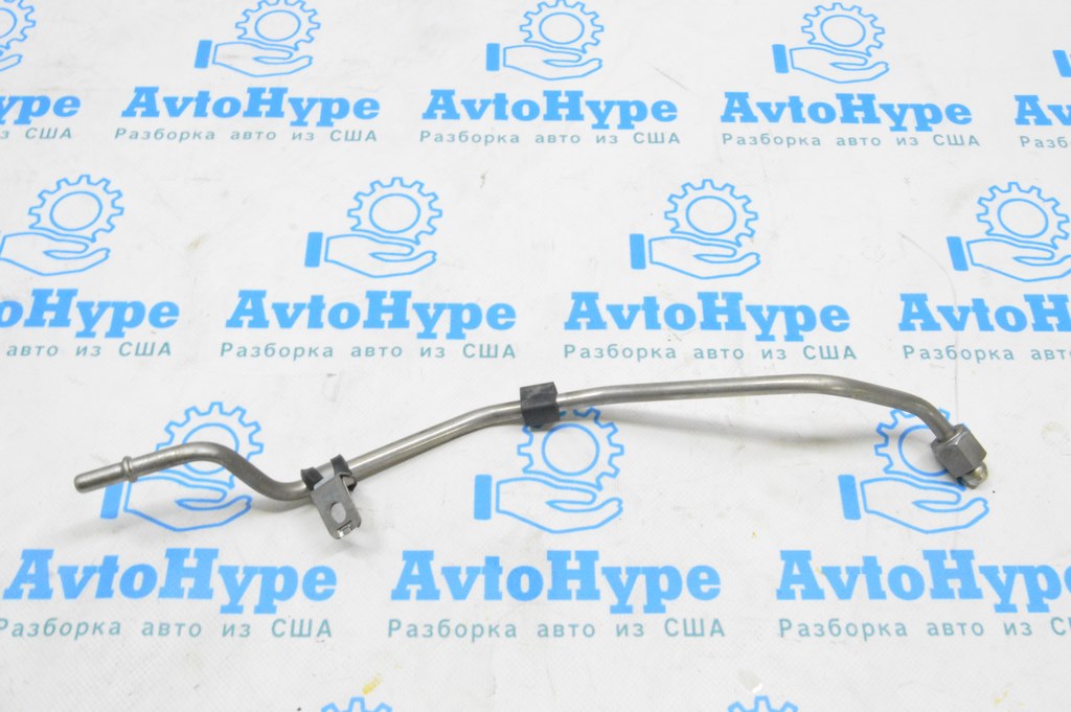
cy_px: 356
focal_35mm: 39
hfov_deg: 49.6
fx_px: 1159
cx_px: 536
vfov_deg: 34.2
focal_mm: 26
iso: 6400
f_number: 20
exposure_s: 1/15
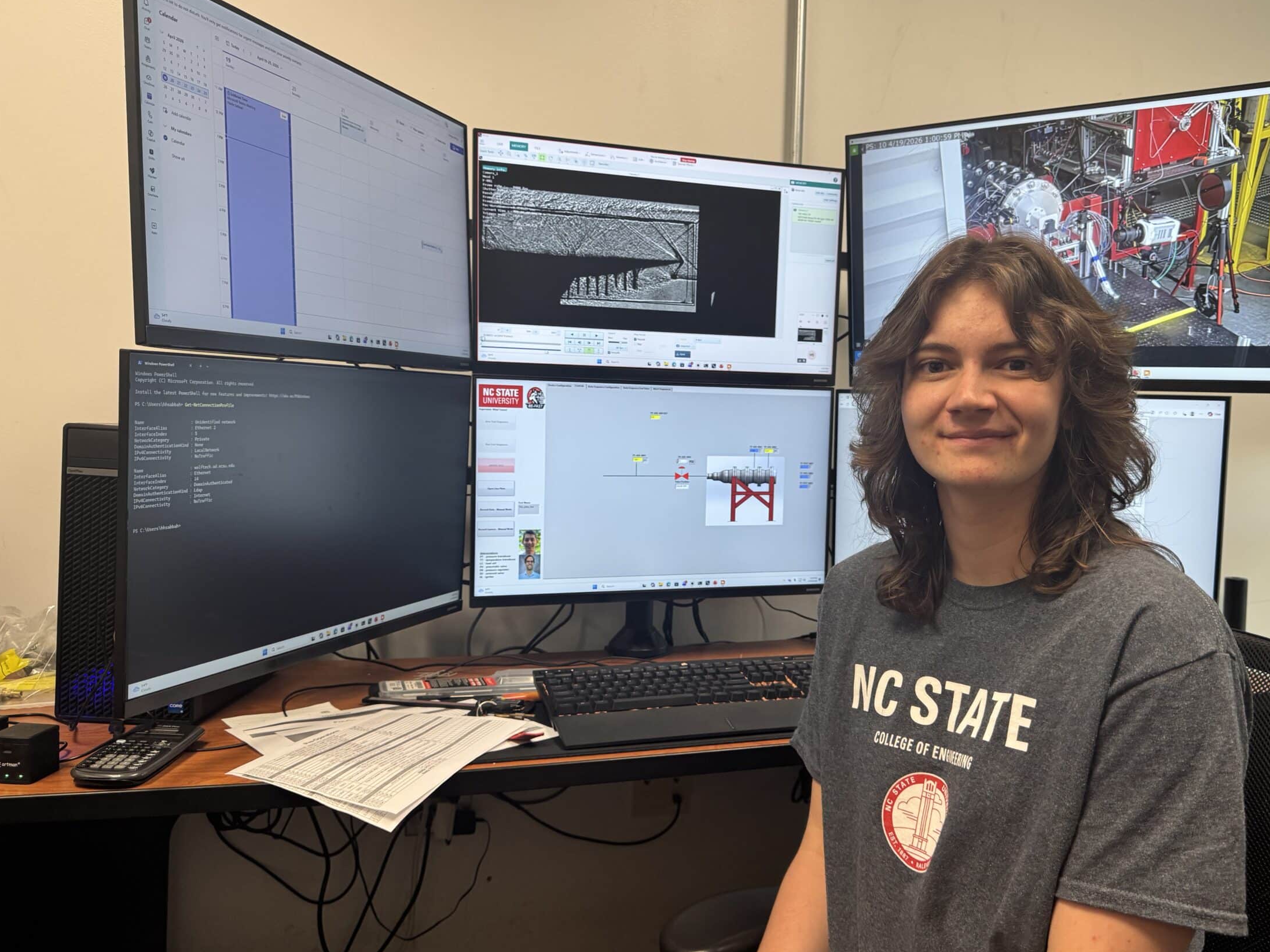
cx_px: 710
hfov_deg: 63.2
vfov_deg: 49.8
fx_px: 1027
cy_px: 485
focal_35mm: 28
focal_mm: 6.76
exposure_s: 1/120
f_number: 1.78
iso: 200
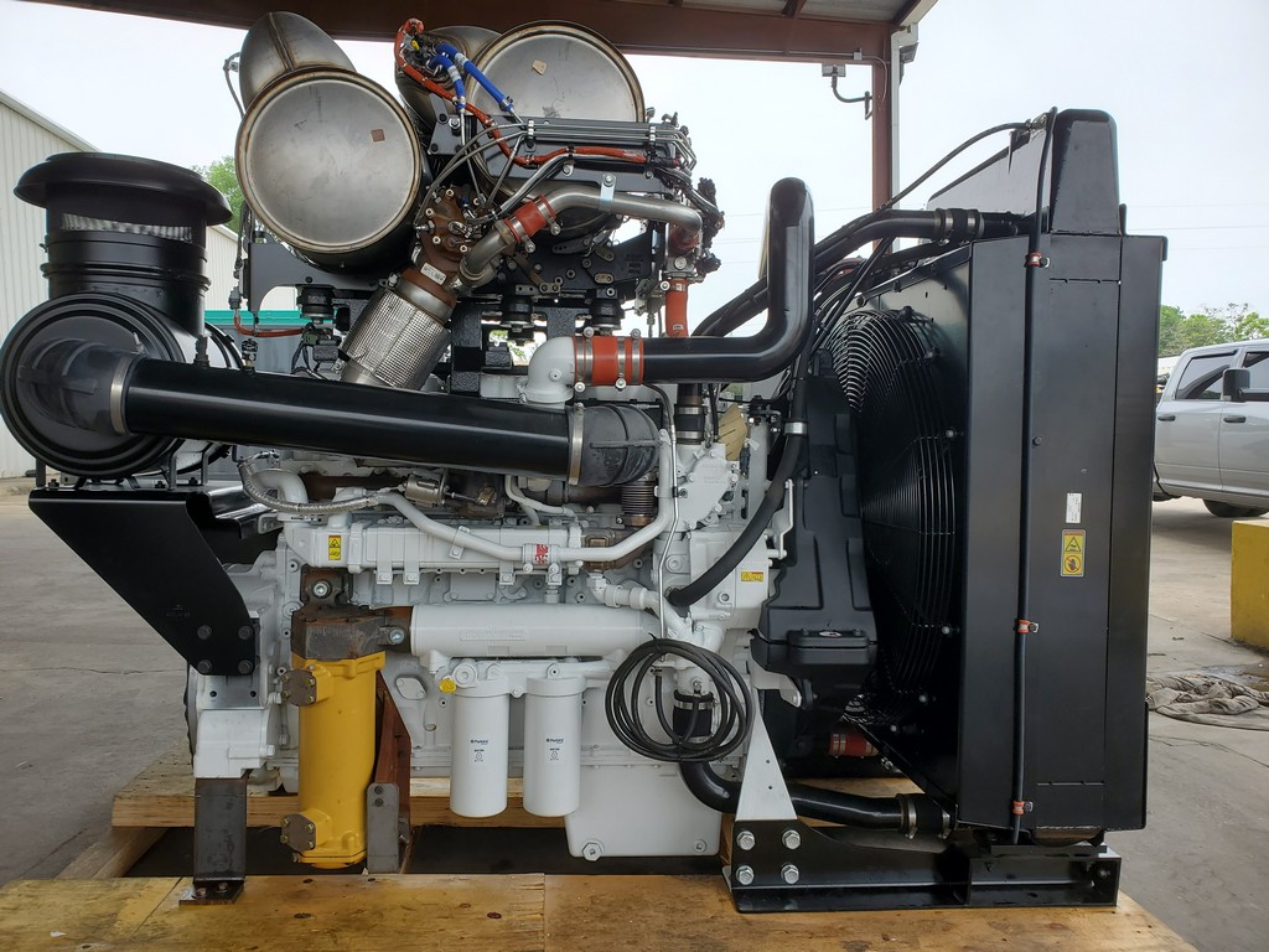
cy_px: 476
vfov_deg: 53.1
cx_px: 634
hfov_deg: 67.3
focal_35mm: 26
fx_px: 953
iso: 50
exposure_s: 1/177
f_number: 2.4
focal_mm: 4.3
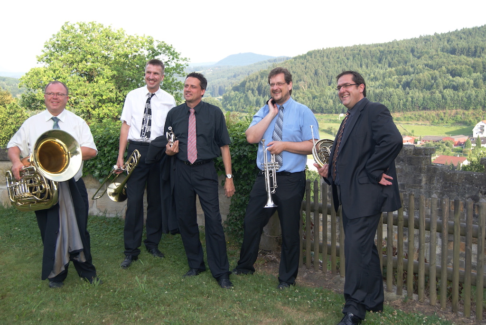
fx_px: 608
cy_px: 162
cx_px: 243
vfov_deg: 29.9
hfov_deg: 43.6
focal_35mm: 45
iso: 125
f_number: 4.5
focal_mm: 30
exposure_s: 1/125
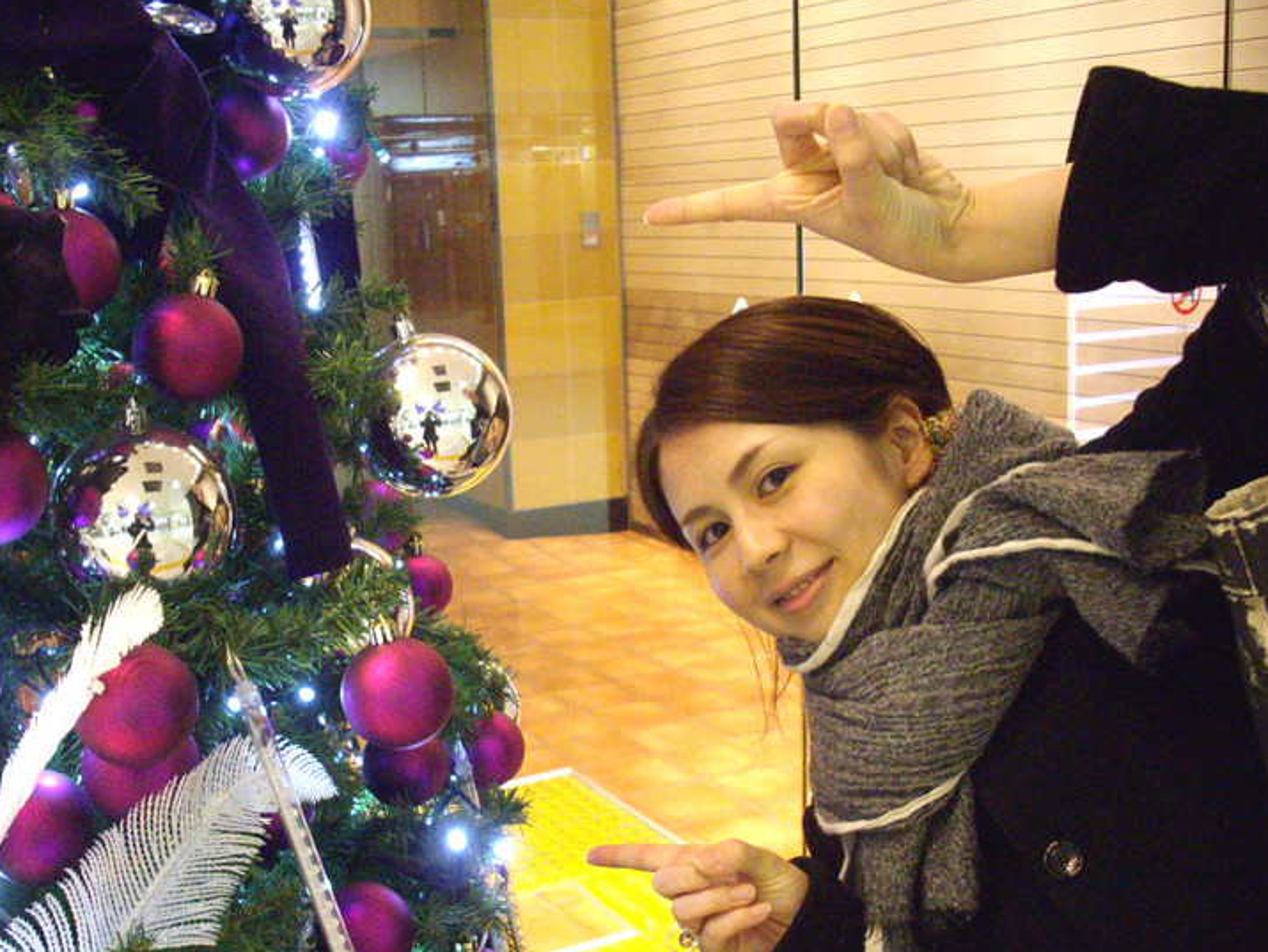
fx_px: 1613
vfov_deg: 32.9
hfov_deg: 42.9
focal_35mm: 44
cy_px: 544
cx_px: 566
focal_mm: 6.2
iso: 400
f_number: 2.8
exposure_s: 1/30
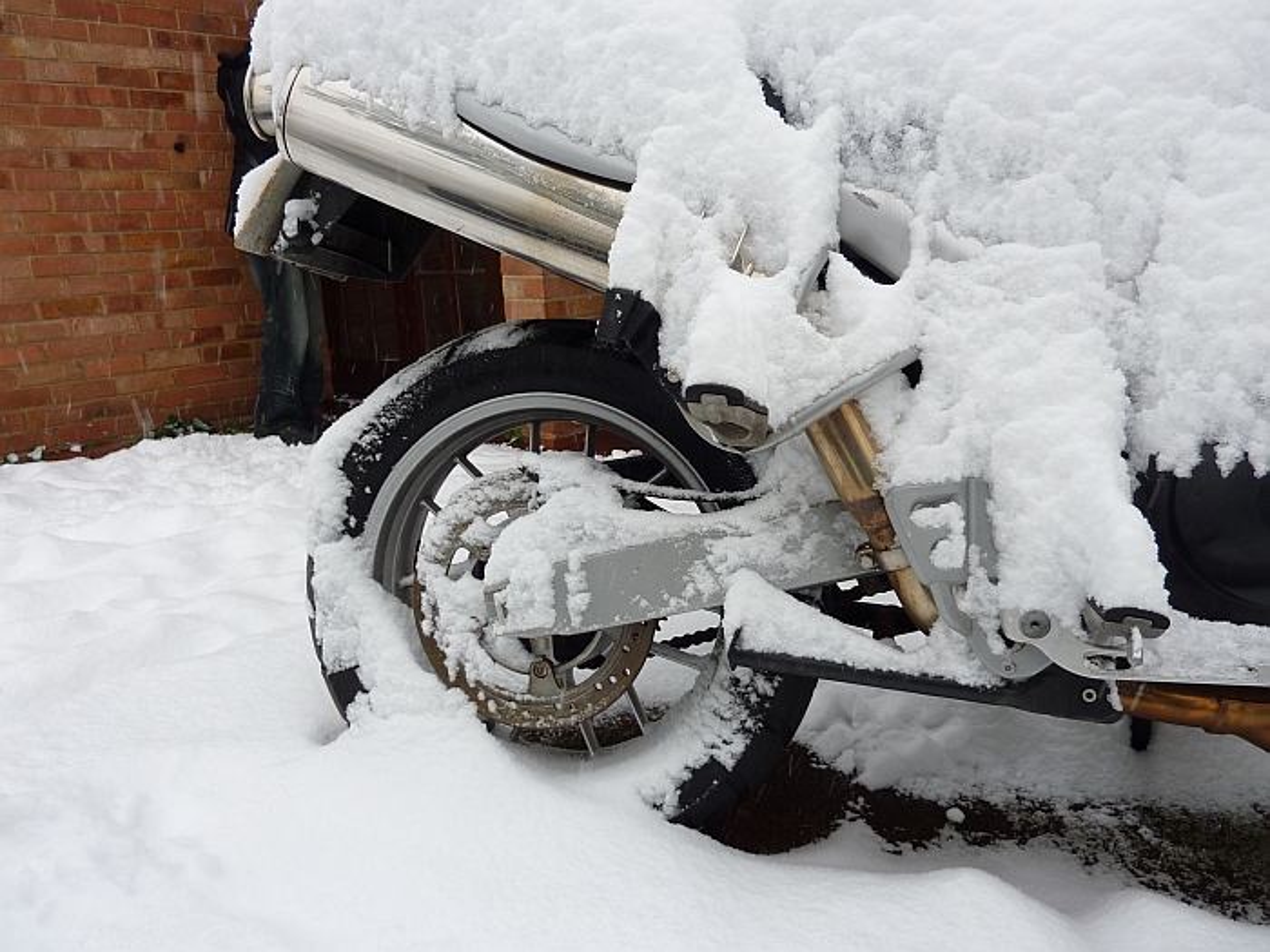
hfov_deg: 69.4
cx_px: 635
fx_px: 917
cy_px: 476
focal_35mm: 25
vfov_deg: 54.9
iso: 80
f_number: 3.3
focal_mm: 4.1
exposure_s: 1/60
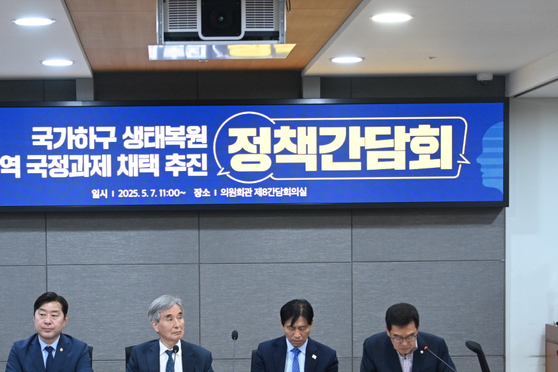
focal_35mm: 95
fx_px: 1472
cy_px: 305
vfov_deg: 14.3
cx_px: 186
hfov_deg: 21.4
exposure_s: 1/125
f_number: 5.6
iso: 1600
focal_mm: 50
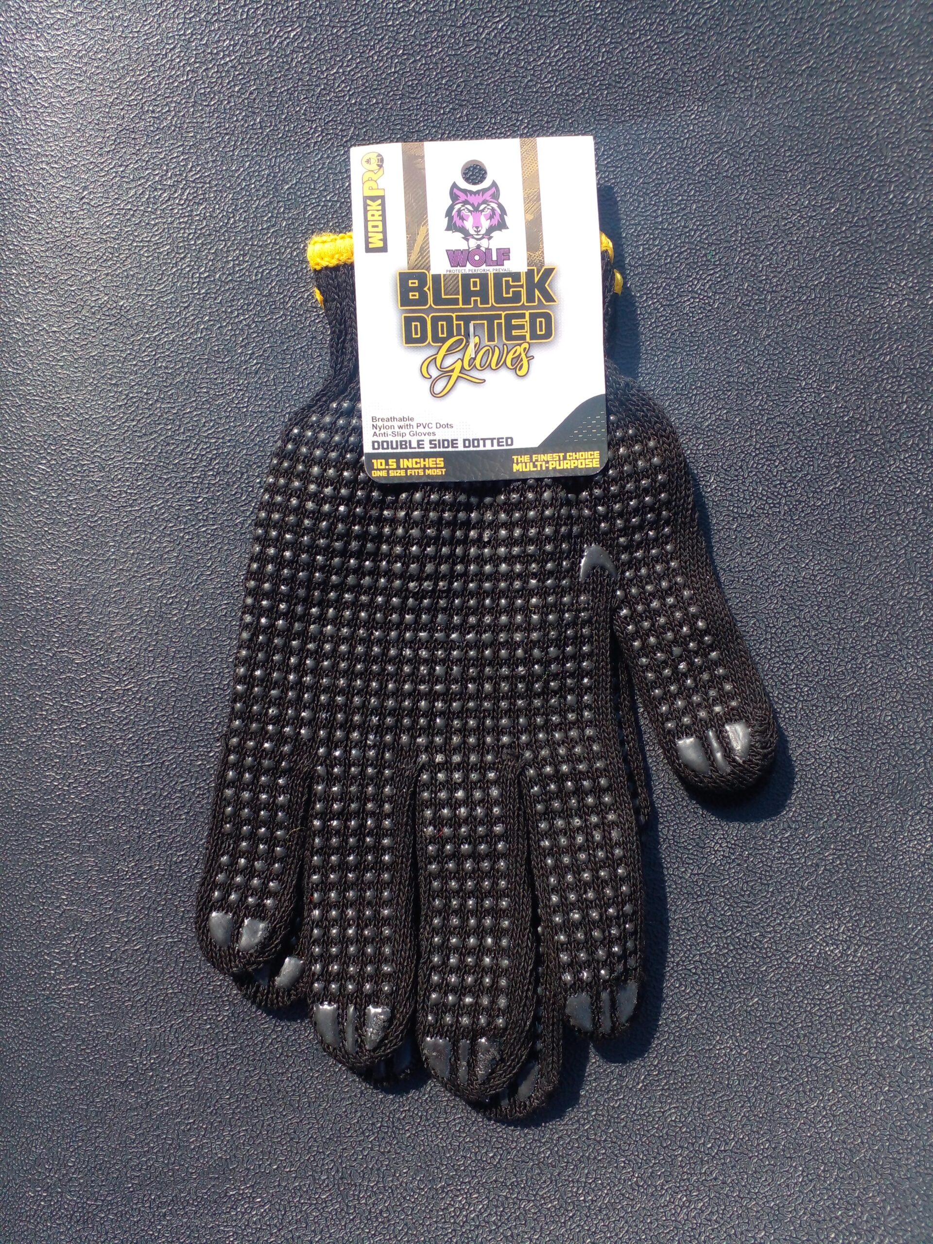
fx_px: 970
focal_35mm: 27
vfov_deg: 65.3
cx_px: 466
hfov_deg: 51.4
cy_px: 622
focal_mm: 3.6
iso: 40
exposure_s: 1/469
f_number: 1.9
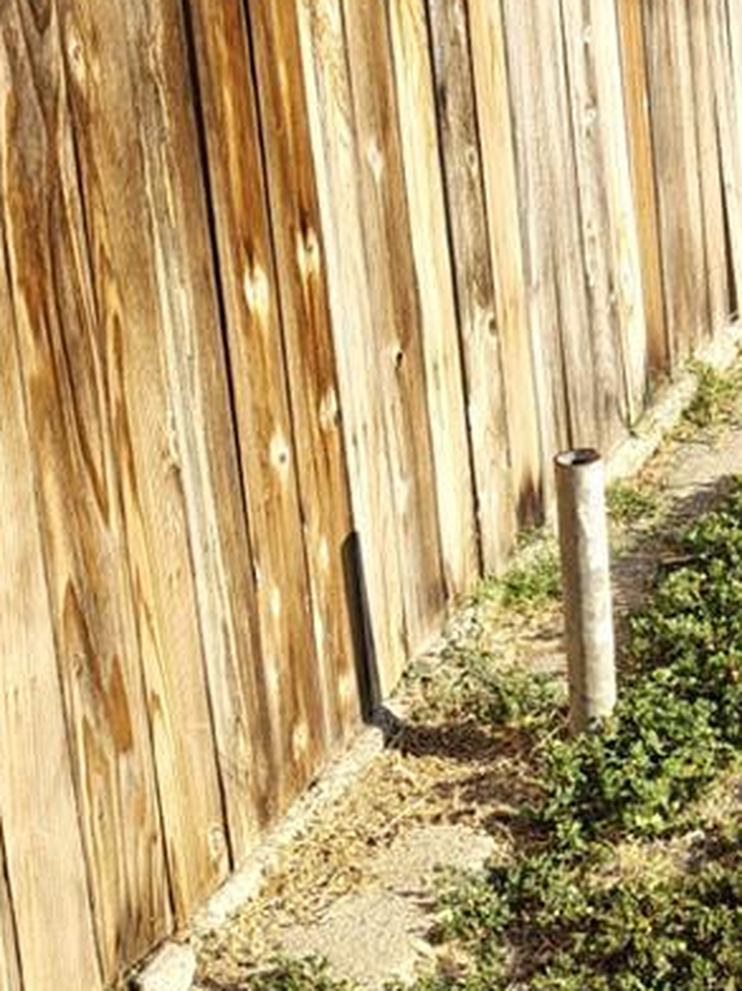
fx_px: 2631
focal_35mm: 92
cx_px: 1349
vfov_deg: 20.9
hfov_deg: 14.2
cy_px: 122
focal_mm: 5.56
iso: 100
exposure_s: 1/823
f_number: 1.8
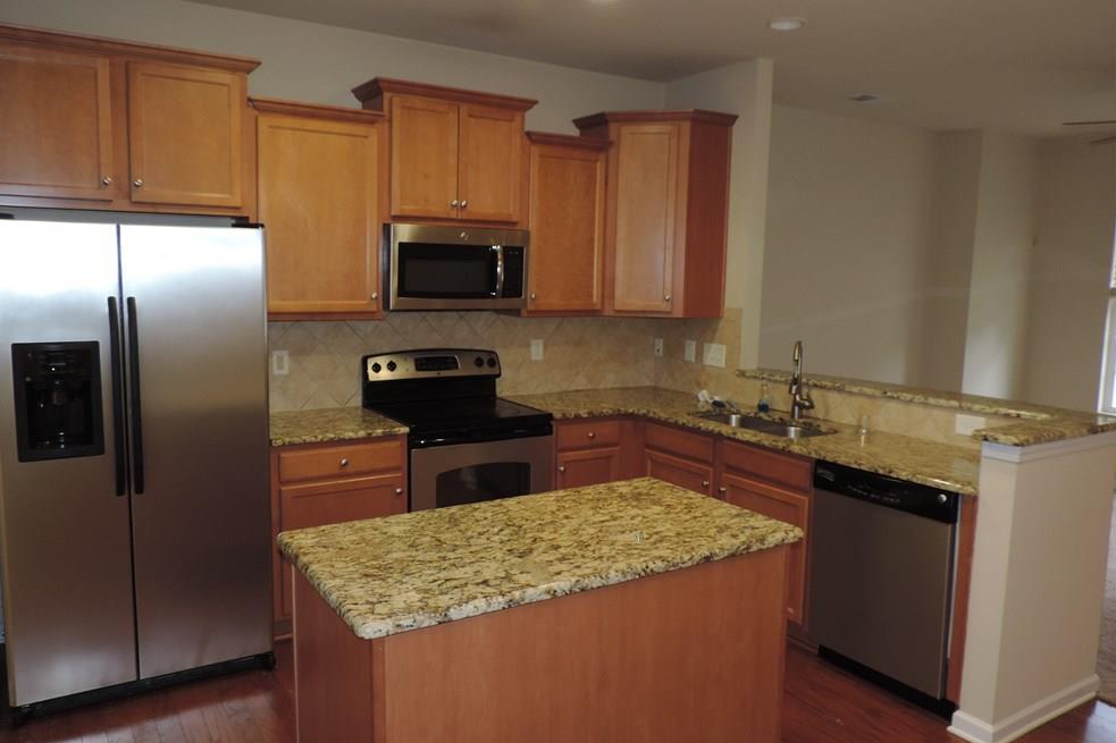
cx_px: 536
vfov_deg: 49.5
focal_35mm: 26
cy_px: 363
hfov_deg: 69.4
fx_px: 806
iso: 200
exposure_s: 1/30
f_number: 3
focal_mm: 4.3
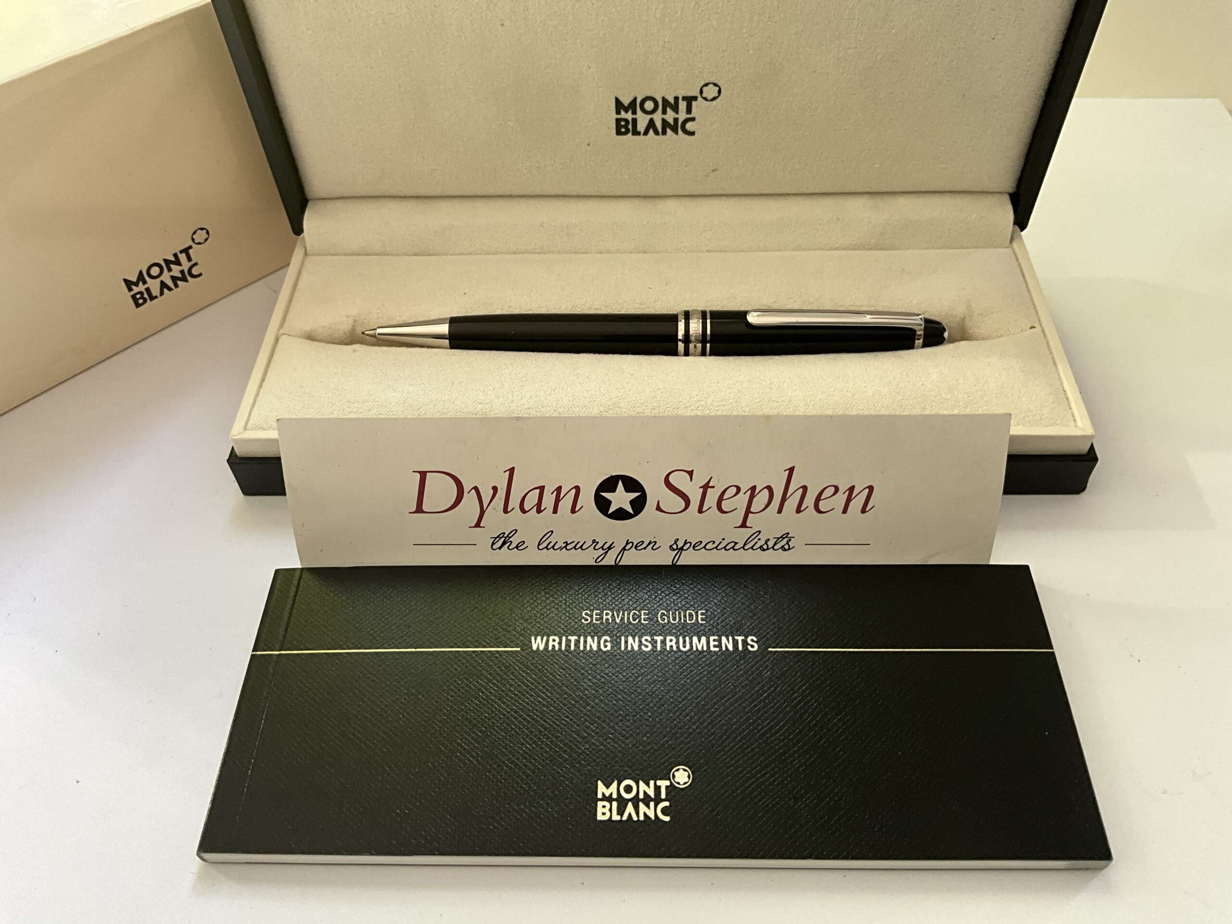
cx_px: 616
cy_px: 462
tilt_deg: -50.1
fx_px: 1032
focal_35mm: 29
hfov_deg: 61.7
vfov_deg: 48.2
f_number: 1.8
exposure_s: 1/120
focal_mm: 3
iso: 64
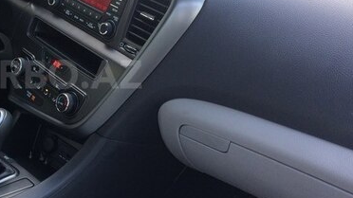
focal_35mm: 56
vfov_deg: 21.4
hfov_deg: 35.3
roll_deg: -1.4
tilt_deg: -28.3
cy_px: 74
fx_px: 524
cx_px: 45
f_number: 2.2
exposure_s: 1/50
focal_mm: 4.15
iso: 50
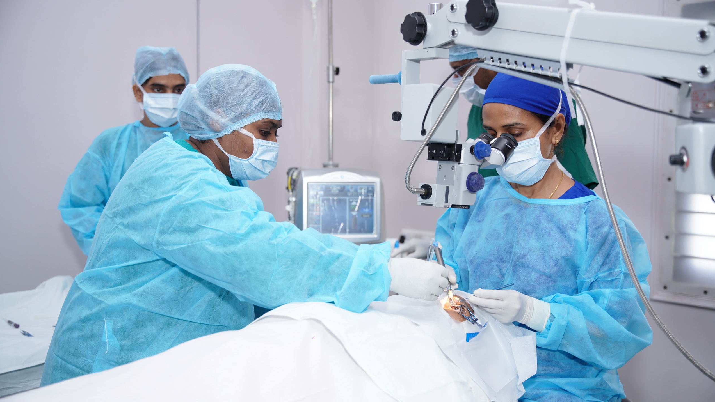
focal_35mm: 40
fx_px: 758
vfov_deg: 29.7
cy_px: 203
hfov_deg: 50.5
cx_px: 358
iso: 200
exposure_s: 1/160
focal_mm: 38
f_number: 2.8
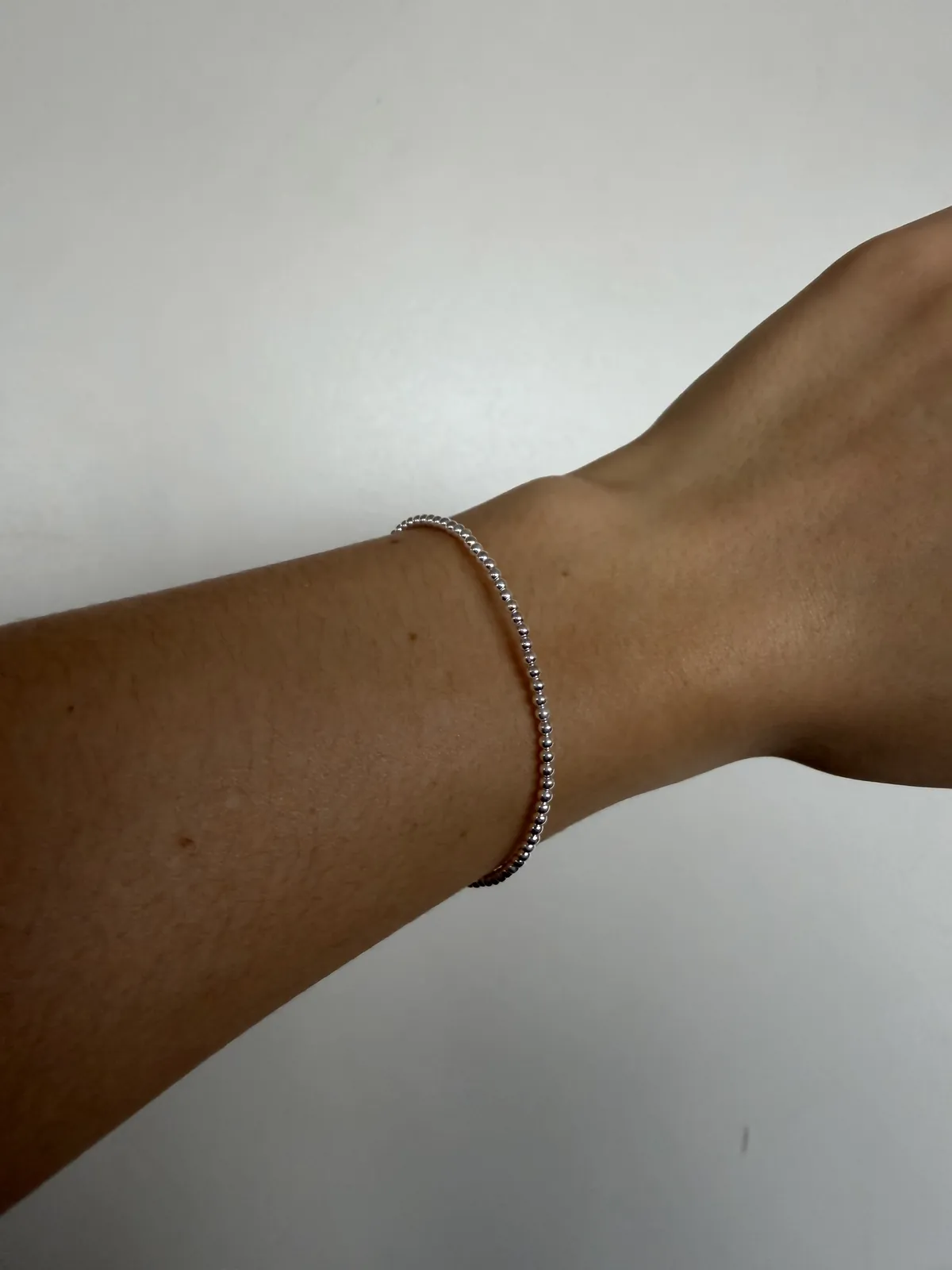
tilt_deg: +0.0
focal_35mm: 24
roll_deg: -0.1
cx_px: 476
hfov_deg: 56.8
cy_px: 635
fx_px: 880
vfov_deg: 71.6
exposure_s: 1/121
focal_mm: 2.22
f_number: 2.2
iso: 250
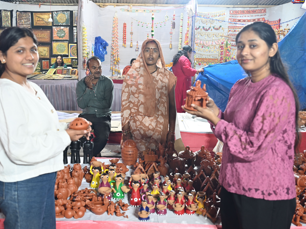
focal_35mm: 43
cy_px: 115
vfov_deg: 33.6
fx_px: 380
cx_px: 131
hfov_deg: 43.7
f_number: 4
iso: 560
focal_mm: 39
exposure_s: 1/60
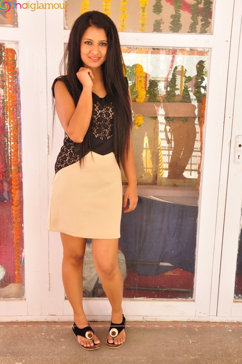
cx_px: 121
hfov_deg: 29.2
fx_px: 465
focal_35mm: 46
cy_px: 184
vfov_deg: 42.8
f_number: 10
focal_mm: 30
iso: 1250
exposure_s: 1/125
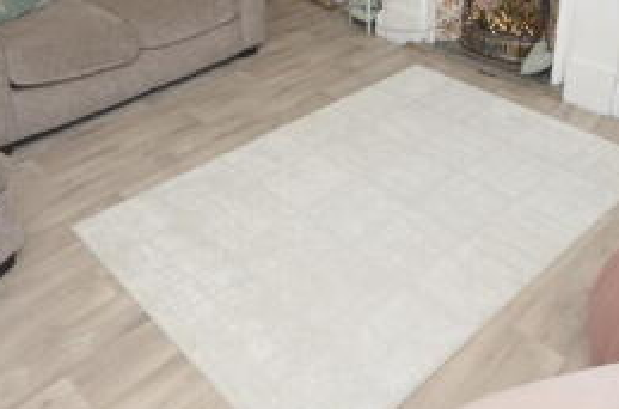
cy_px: -17
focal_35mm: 38
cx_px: 311
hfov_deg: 50.8
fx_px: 651
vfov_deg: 31.7
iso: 400
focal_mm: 10
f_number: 7.1
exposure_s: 1/80
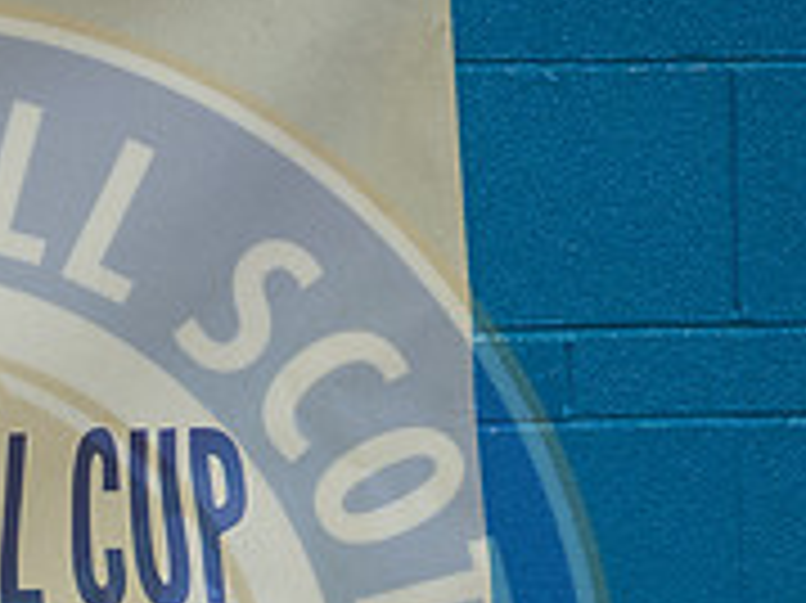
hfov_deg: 1.7
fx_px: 27108
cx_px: -50
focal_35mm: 1165
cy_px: 729
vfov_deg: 1.3
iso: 8000
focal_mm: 330
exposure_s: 1/320
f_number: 5.6
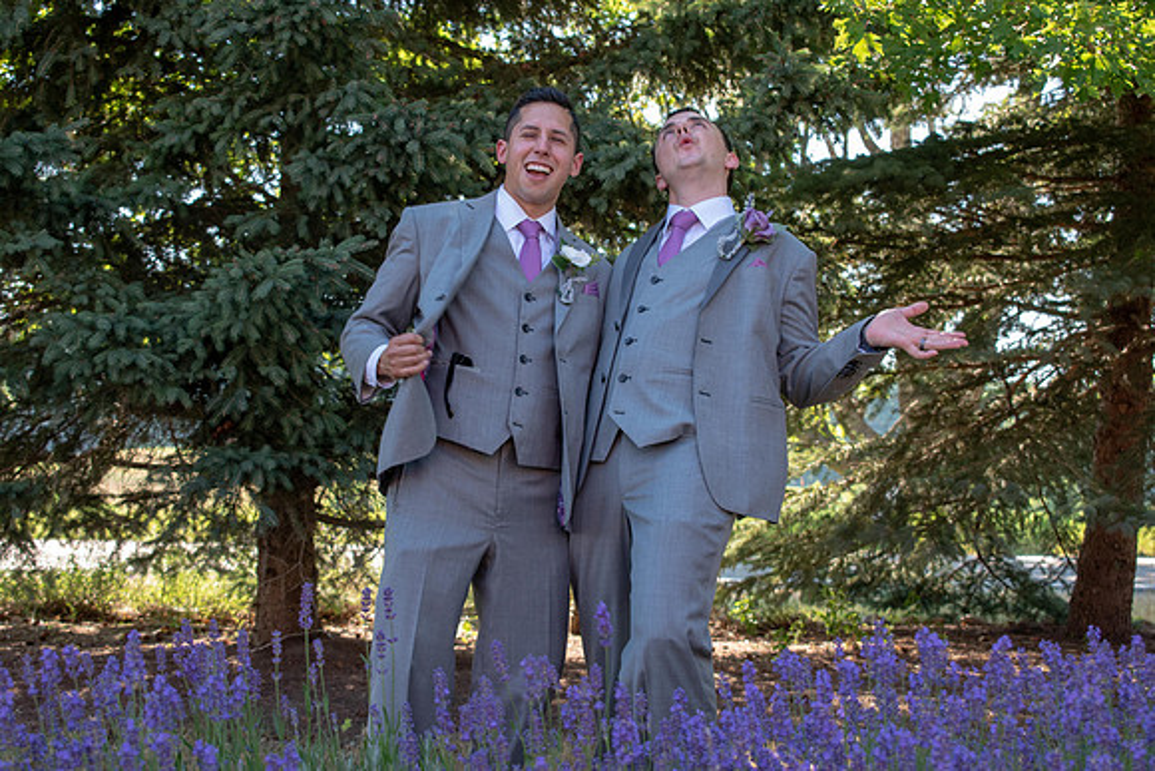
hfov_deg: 31.9
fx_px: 2022
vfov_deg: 21.6
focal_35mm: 63
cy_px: 386
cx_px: 578
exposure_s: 1/160
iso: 400
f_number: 6.3
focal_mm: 42
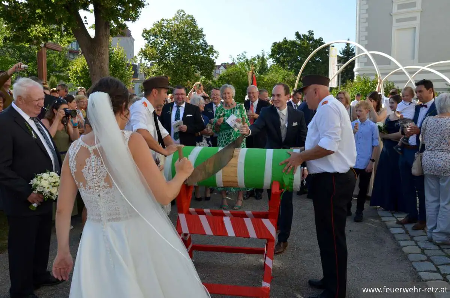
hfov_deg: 59.6
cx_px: 225
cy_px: 149
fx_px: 393
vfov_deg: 41.5
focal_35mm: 32
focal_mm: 21
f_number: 8
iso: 160
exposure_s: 1/250
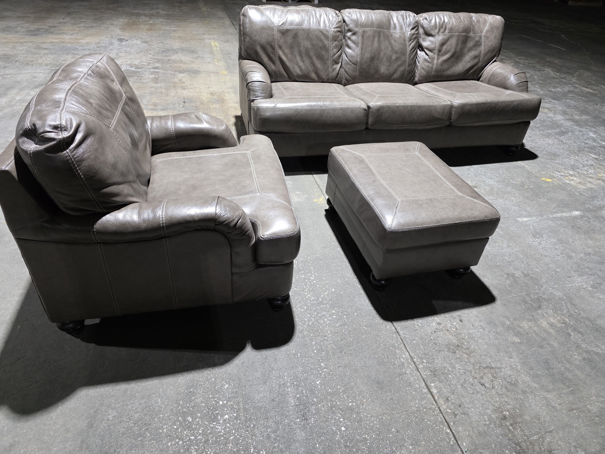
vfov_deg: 58.9
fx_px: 402
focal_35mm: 23
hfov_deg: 73.9
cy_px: 227
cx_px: 302
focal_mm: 6.3
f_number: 1.7
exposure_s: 1/120
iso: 1000
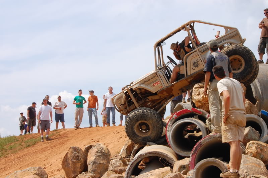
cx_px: 134
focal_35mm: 82
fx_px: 614
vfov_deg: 16.5
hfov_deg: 24.6
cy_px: 89
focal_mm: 55
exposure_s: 1/200
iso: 400
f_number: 16
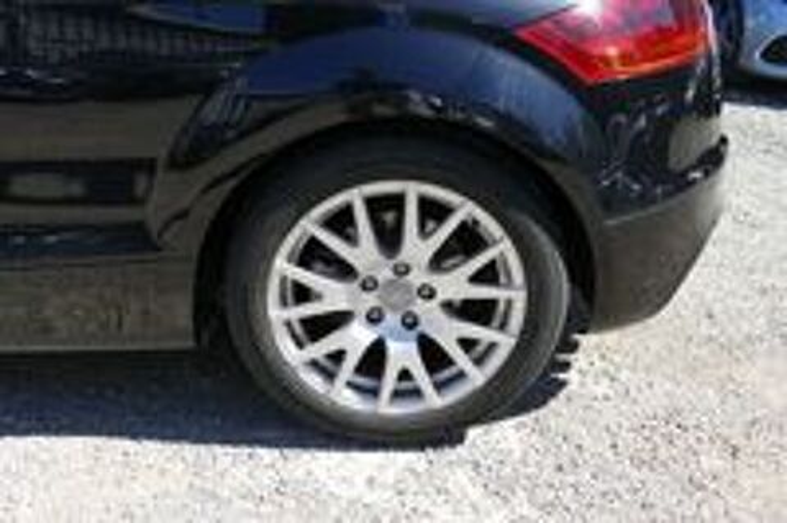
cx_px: 394
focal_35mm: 37
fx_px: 808
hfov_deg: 51.9
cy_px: 262
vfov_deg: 35.9
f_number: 3.1
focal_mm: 13.43
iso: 125
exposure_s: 1/800
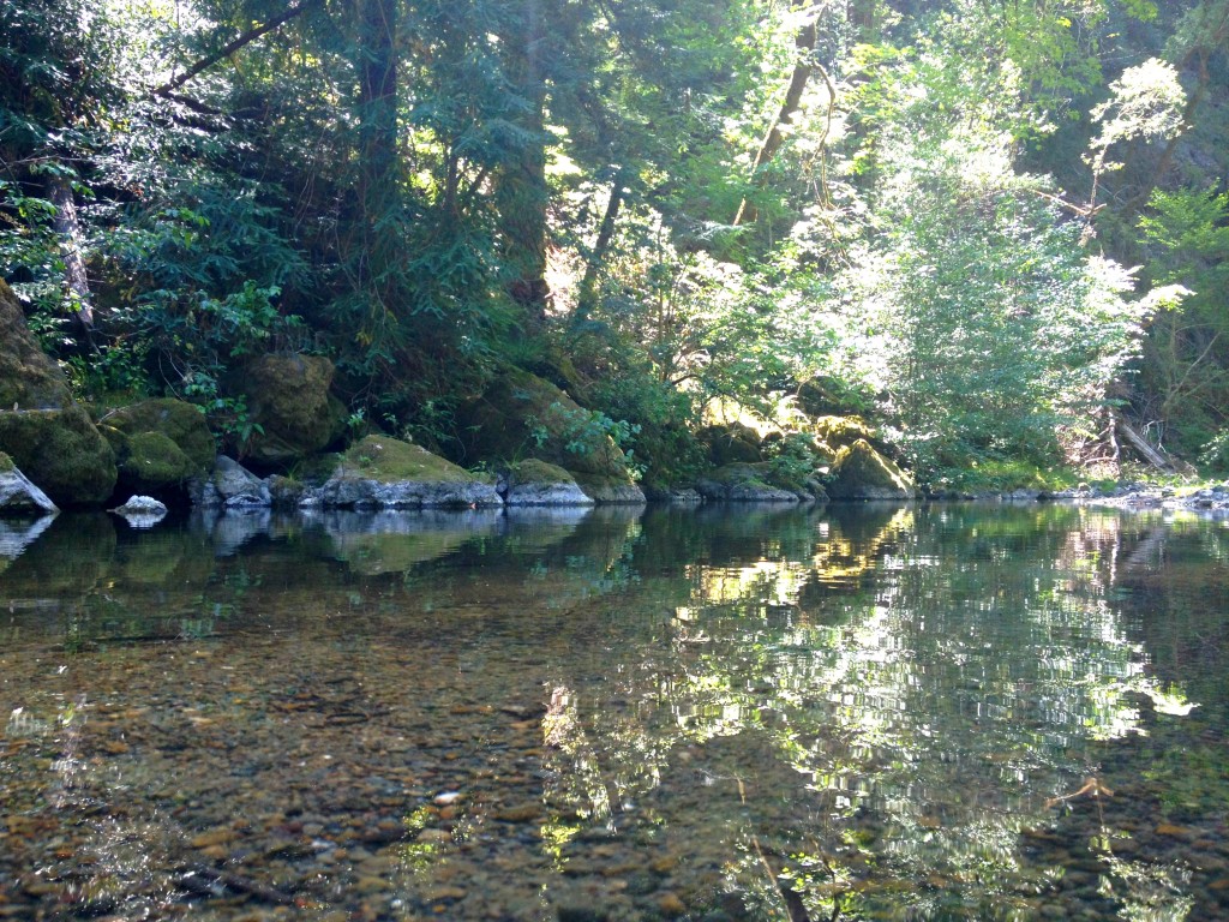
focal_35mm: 35
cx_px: 614
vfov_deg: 40.7
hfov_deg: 52.6
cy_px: 461
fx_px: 1243
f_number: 2.4
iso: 64
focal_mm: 4.28
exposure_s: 1/120
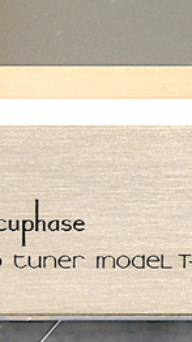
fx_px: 6702
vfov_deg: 2.9
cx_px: 47
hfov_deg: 1.6
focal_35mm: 739
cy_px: 341
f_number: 5.6
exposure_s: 1/2
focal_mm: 33.2
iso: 200
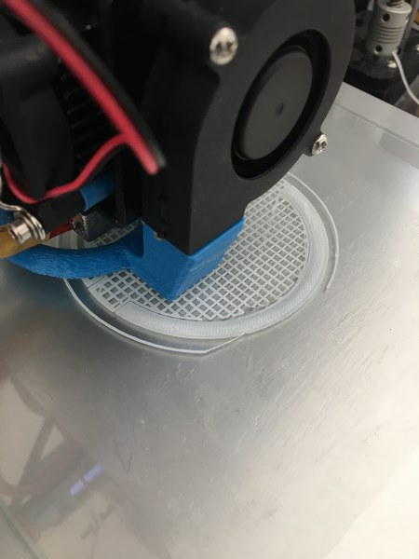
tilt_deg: -49.9
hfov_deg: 48.2
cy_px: 280
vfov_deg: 61.7
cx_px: 210
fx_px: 468
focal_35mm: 29
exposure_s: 1/33
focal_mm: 4.15
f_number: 2.2
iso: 80
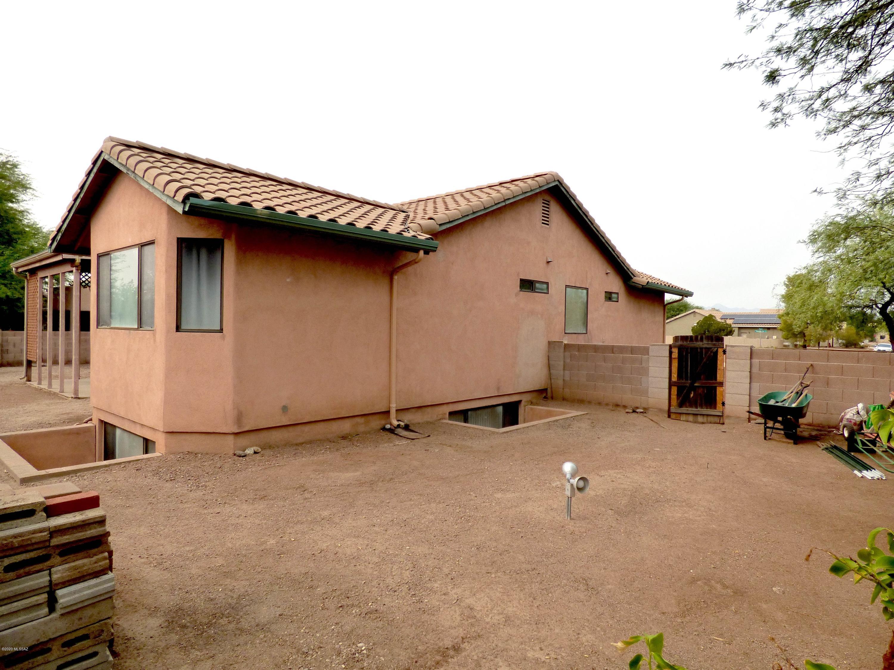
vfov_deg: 66.0
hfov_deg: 81.7
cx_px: 447
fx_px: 517
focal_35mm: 20
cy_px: 335
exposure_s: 1/800
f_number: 2.8
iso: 160
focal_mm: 3.58
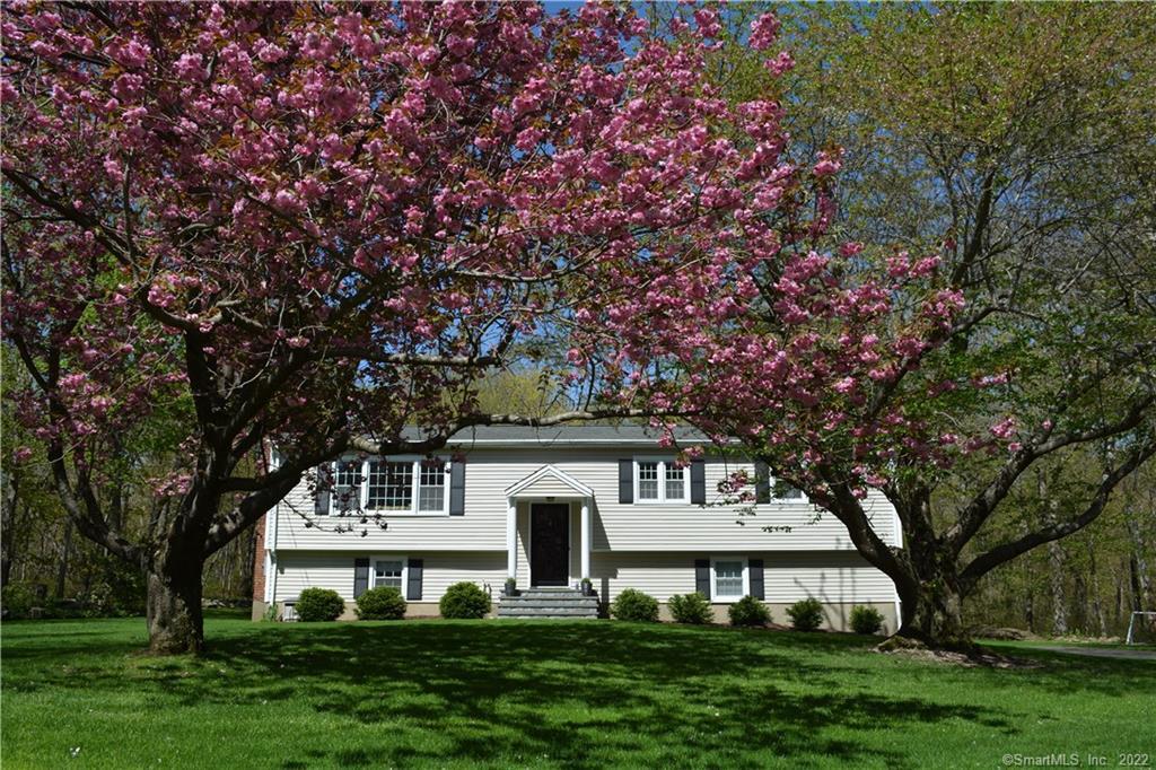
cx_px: 578
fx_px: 963
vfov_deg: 43.6
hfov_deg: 61.9
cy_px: 385
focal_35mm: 30
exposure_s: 1/200
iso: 100
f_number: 8
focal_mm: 20
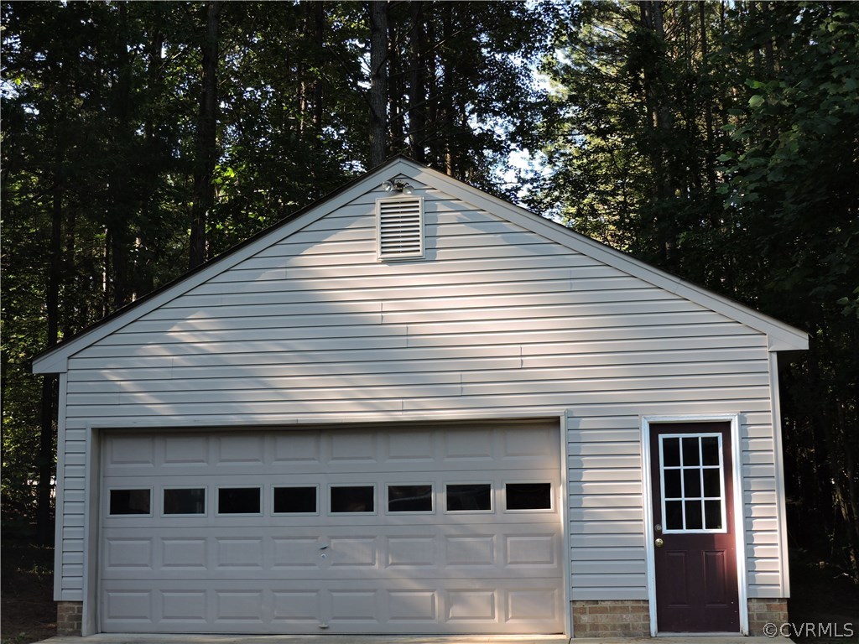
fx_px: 1166
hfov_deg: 40.4
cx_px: 430
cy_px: 322
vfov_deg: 30.9
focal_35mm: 47
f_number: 3.5
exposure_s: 1/100
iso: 100
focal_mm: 8.4
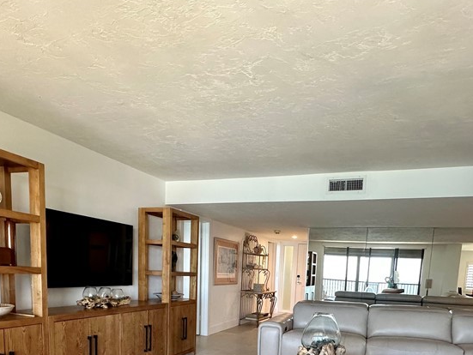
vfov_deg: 47.5
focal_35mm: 26
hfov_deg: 67.2
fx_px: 356
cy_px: 322
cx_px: 256
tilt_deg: -7.4
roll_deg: -2.3
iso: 250
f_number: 2.2
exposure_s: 1/120
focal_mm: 2.22
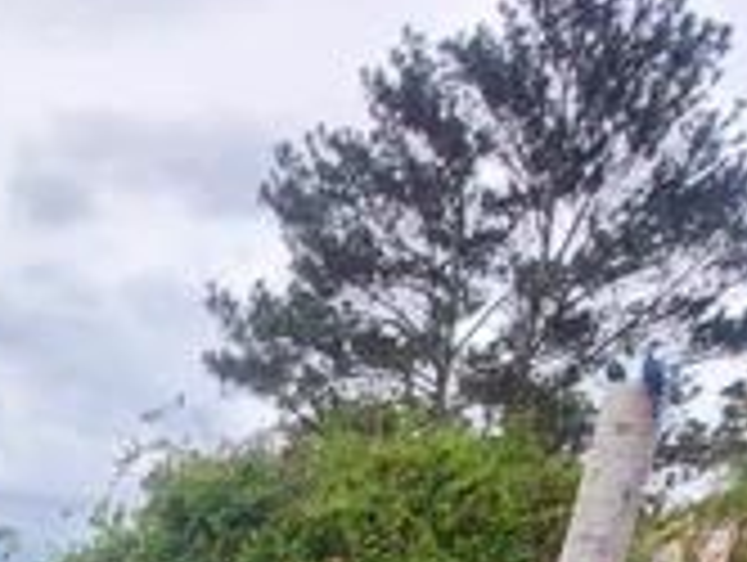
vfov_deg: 19.8
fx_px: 1081
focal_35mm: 50
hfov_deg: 32.0
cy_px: 1057
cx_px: -140
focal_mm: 1.74
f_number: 2.2
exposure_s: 1/178
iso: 50
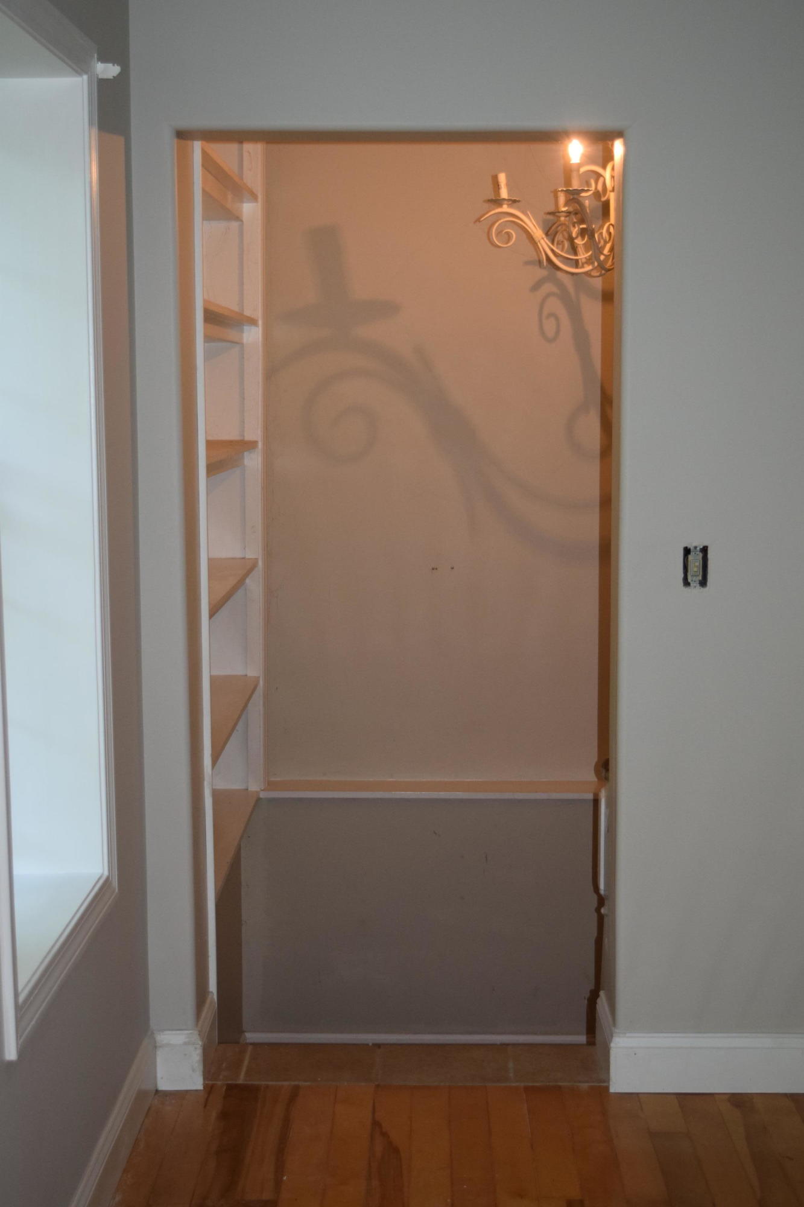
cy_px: 604
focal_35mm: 52
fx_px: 1759
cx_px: 402
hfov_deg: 25.7
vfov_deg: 37.9
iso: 1000
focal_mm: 35
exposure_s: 1/60
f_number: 4.5
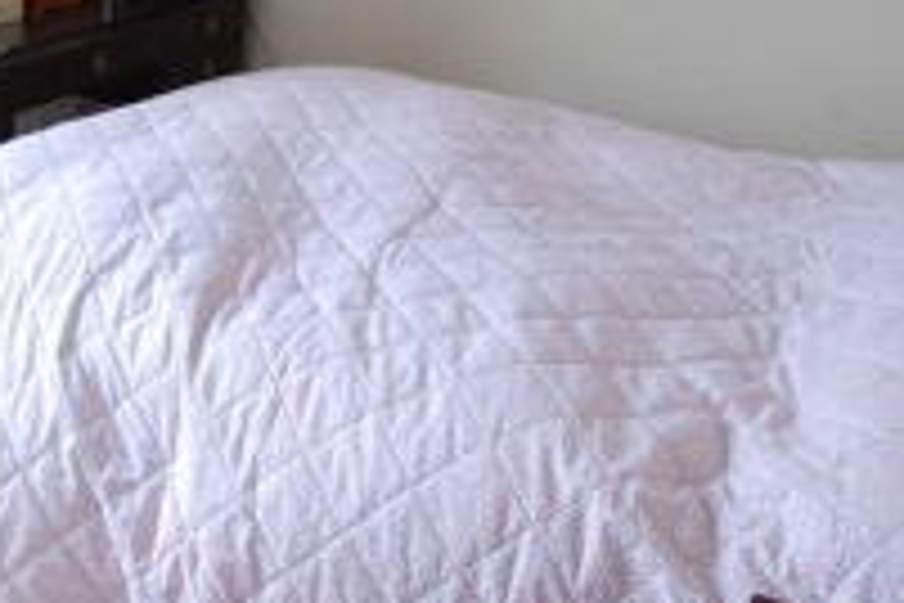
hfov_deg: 38.5
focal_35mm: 49
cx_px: 153
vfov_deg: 26.6
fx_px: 1230
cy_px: 68
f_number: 4
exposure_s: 1/60
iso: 400
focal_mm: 10
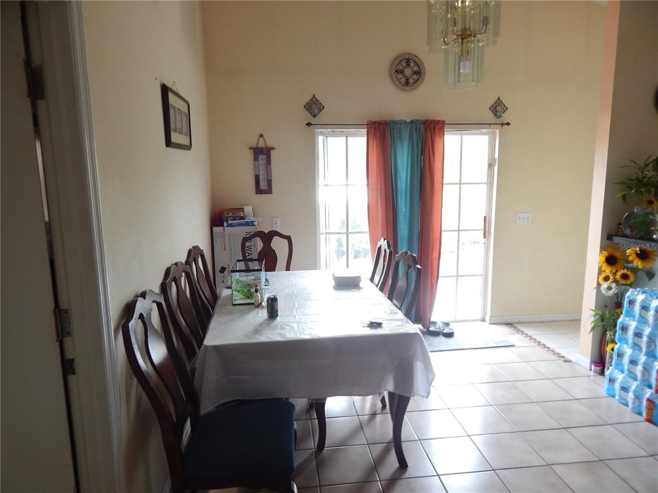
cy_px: 246
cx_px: 329
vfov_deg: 58.9
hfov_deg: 73.9
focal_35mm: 23
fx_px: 437
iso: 250
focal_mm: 4
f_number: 3
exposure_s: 1/30
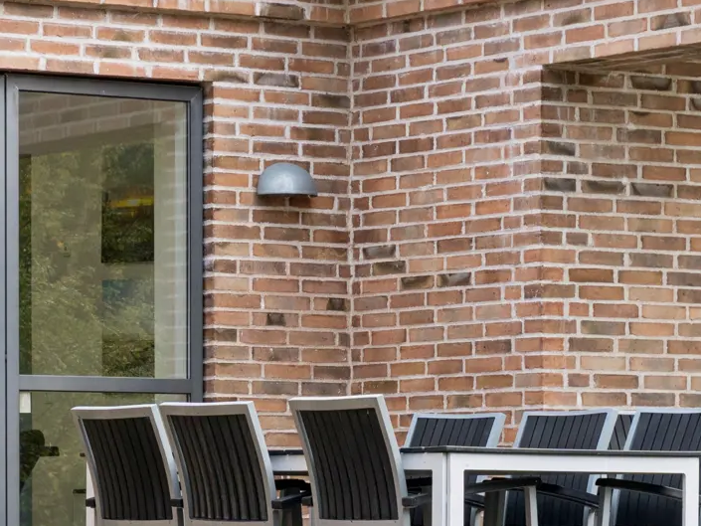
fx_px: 4057
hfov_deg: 9.9
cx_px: 211
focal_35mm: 200
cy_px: 309
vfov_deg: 7.4
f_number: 6.3
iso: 250
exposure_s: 1/160
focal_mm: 51
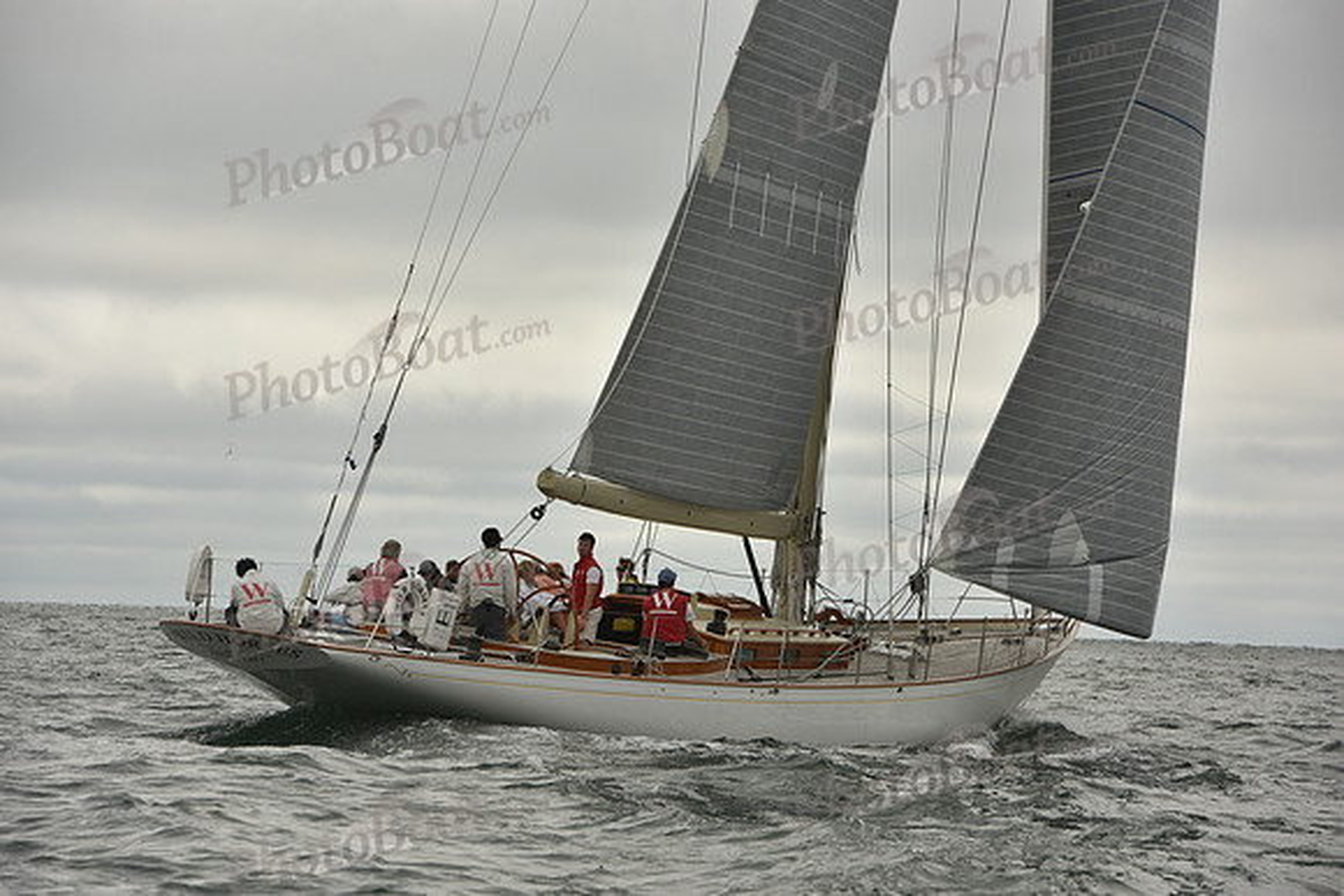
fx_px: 7468
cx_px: 672
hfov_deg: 10.3
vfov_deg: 6.9
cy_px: 448
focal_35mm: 200
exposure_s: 1/800
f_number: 11
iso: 320
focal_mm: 200
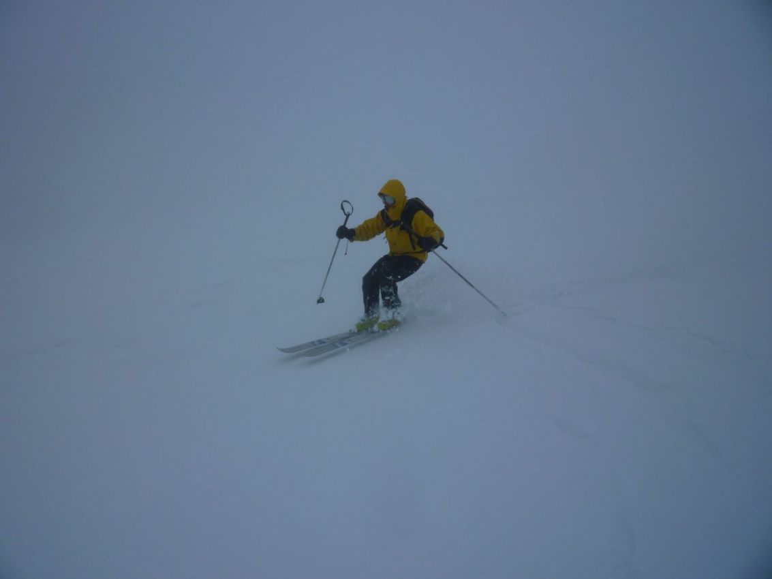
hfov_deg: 61.7
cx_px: 386
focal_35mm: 29
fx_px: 647
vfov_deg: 48.2
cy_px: 290
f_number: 6.3
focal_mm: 5.2
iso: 80
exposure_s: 1/640
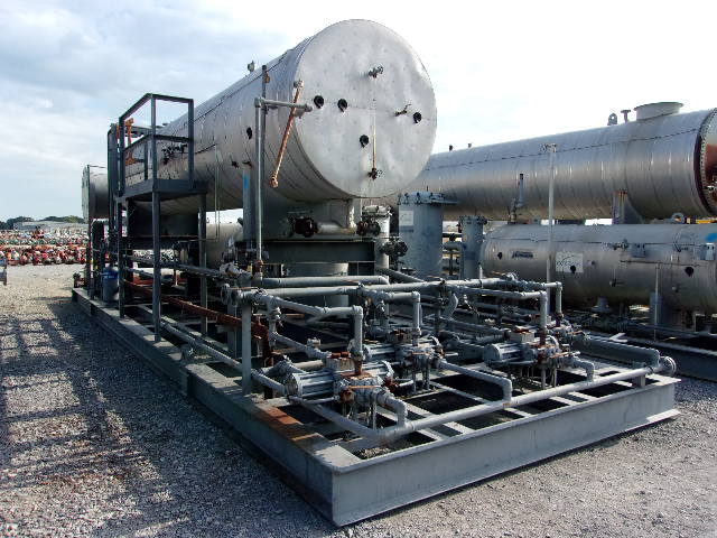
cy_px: 269
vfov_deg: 51.4
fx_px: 559
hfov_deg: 65.3
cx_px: 358
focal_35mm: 27
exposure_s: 1/180
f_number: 10.4
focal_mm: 4.9
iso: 200
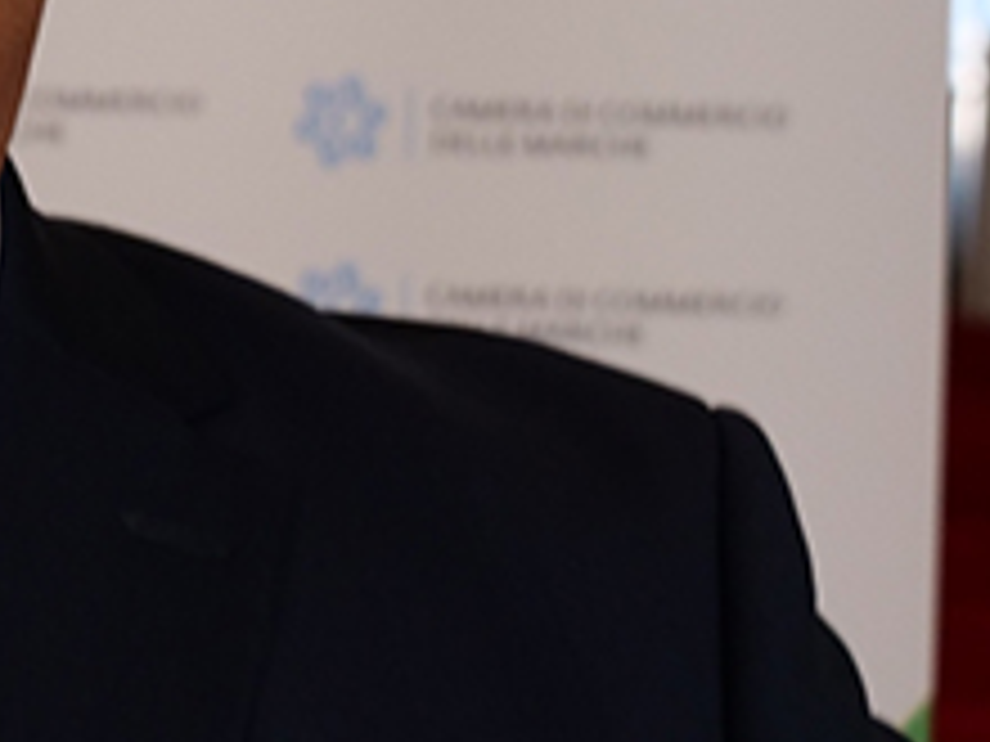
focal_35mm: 173
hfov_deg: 11.1
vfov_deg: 8.6
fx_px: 4948
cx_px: -322
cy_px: 153
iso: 640
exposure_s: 1/60
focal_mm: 23
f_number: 3.4
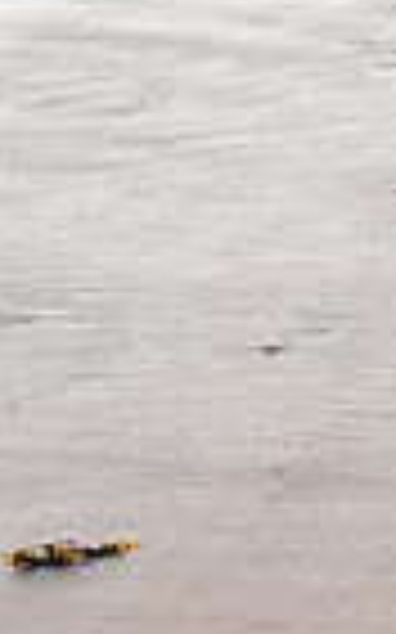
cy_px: 315
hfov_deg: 1.4
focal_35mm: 926
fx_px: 16006
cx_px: 785
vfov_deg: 2.3
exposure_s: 1/125
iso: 640
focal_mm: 98
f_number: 5.6
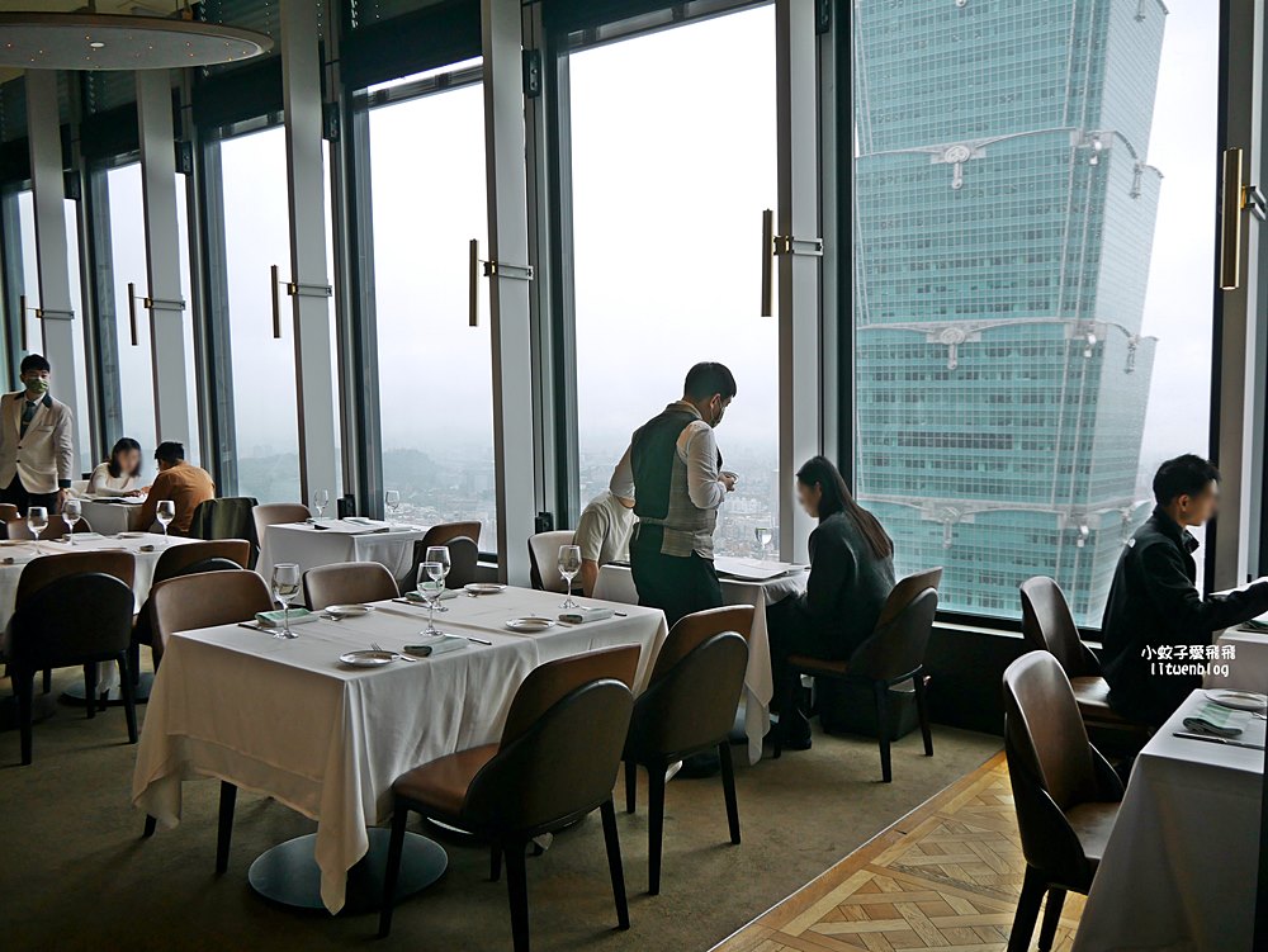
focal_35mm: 28
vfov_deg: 49.8
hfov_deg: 63.4
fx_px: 1026
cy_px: 476
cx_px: 634
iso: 200
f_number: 3.5
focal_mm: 14
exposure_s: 1/400
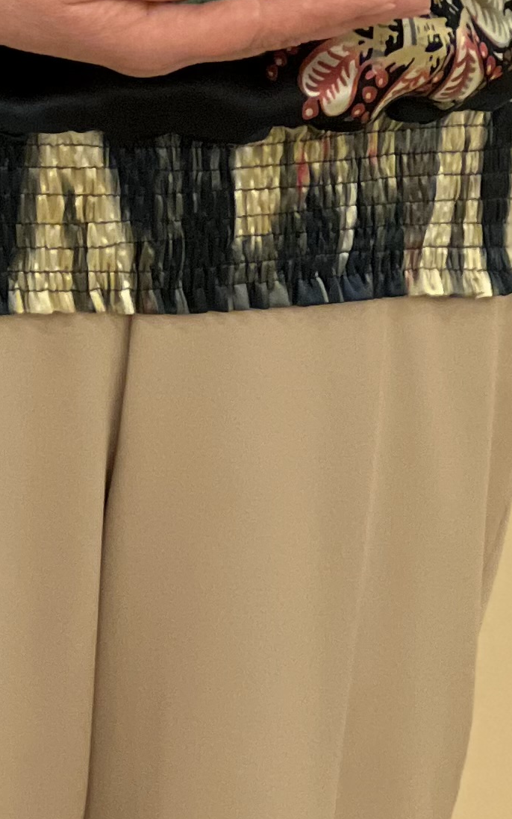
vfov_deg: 6.8
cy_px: -606
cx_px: 39
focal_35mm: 300
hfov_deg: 4.4
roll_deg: -0.8
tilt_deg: -4.3
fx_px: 6695
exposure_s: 1/33
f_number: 2.8
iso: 200
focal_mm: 9
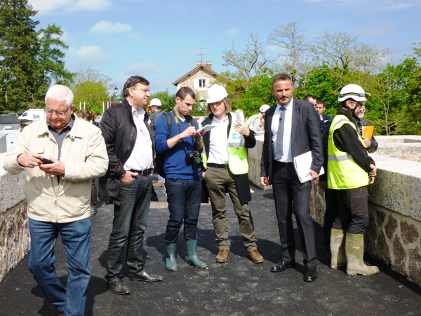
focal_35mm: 45
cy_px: 158
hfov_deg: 42.1
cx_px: 210
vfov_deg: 32.2
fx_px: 547
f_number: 3.9
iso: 100
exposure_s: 1/640
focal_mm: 8
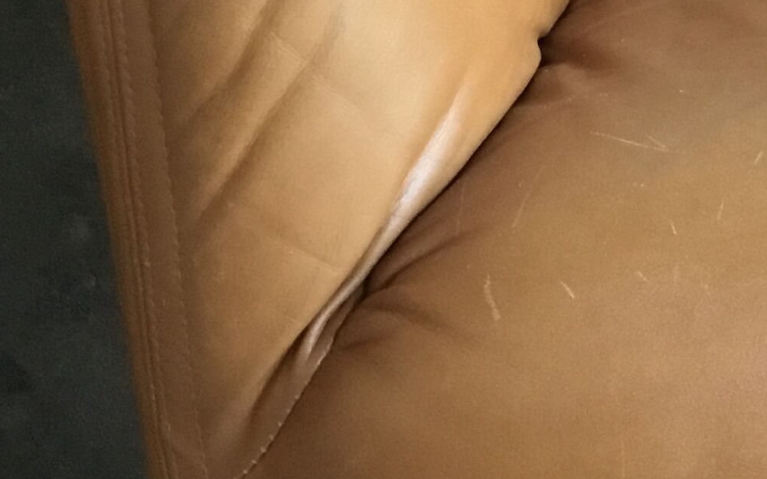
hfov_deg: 18.2
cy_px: -8
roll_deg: +0.0
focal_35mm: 107
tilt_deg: -14.0
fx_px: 2236
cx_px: 974
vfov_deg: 12.1
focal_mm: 3.3
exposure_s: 1/33
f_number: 2.4
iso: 160
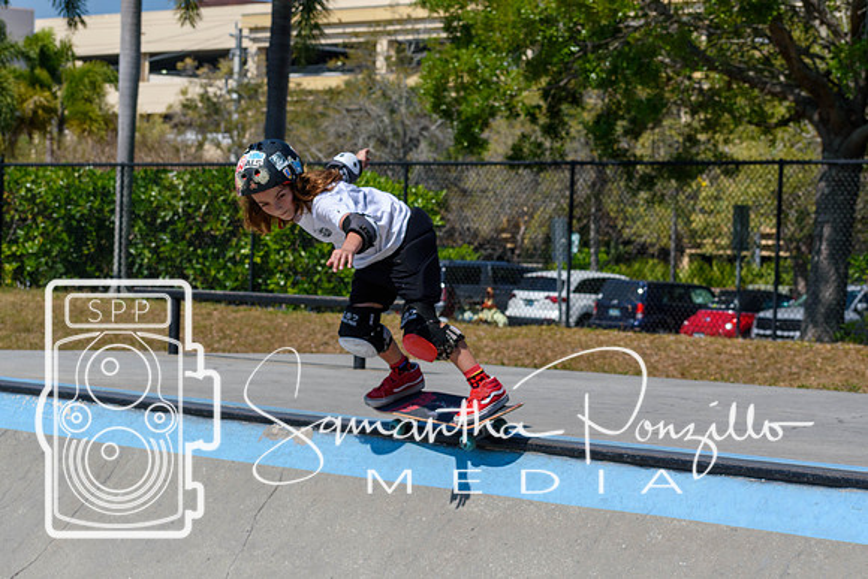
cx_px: 434
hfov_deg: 19.5
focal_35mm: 105
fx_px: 2532
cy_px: 290
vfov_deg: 13.0
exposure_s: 1/1000
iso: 200
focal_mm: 70
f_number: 8
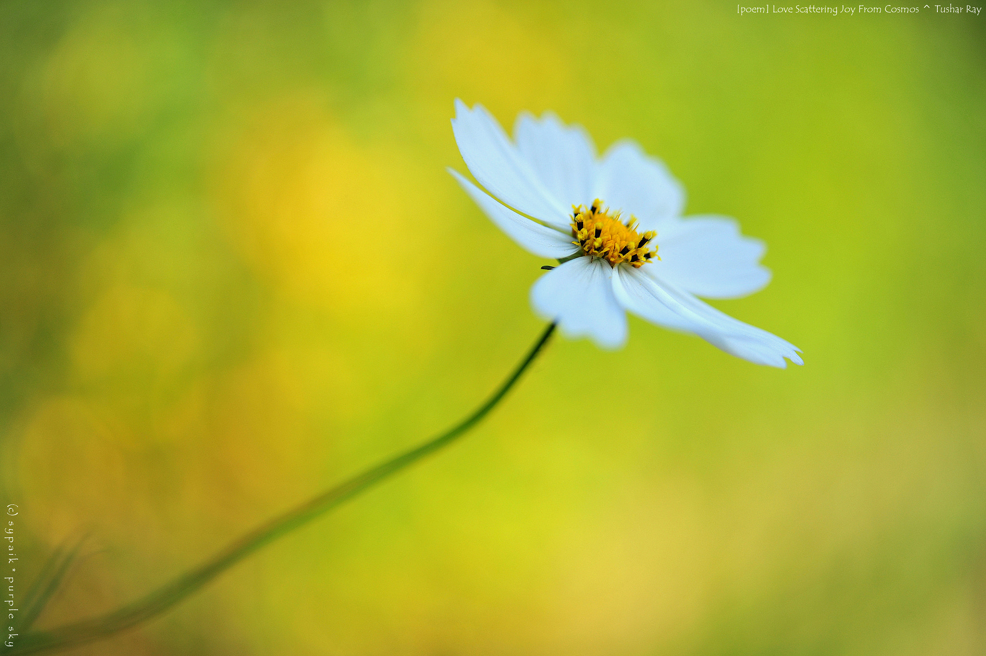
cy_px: 328
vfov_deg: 22.6
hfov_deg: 33.4
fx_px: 1642
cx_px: 493
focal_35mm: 60
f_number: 3.2
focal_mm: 60
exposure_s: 1/1000
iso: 200
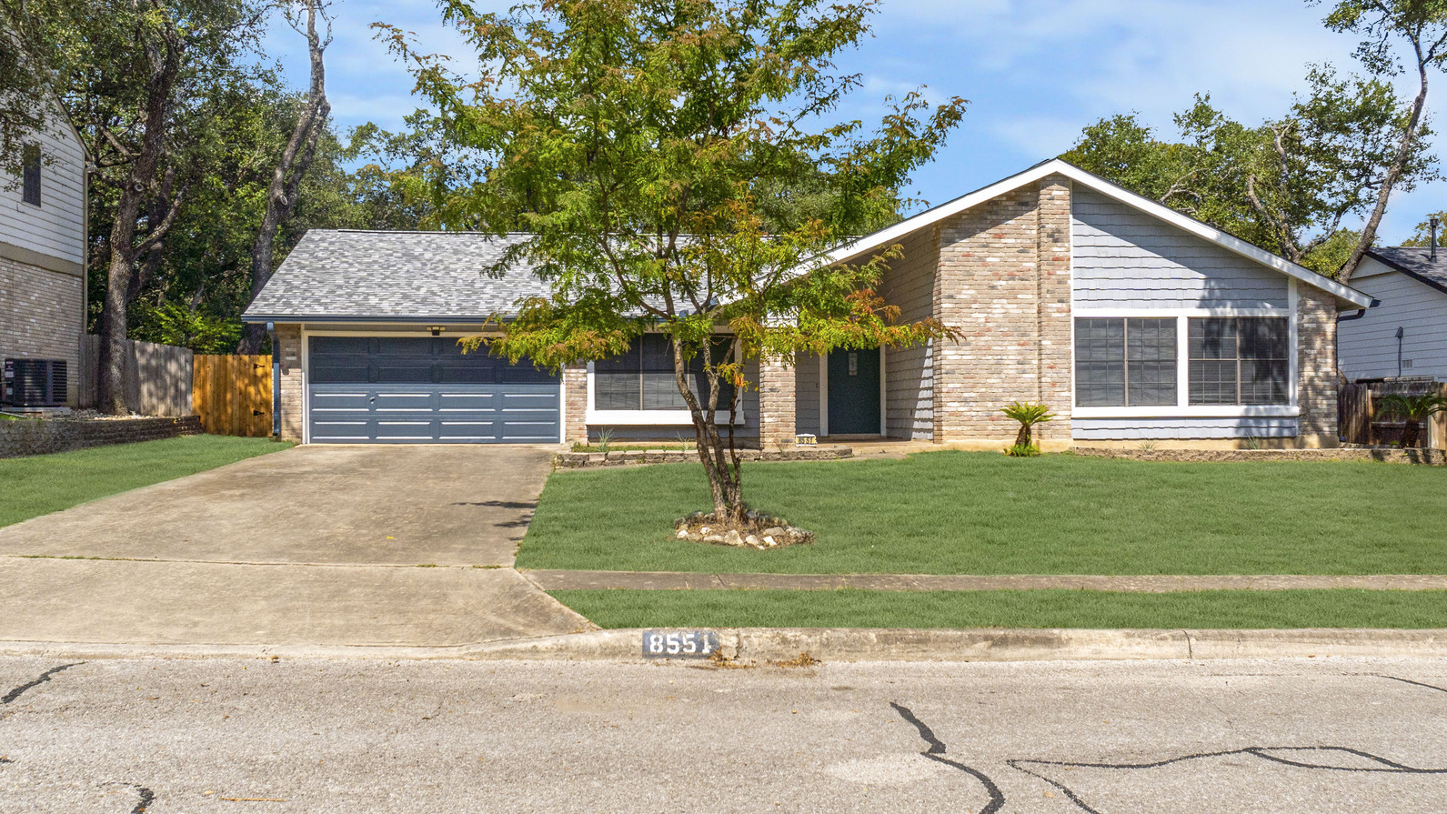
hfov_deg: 61.0
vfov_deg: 36.7
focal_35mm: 32
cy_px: 373
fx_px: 1228
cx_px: 726
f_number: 8
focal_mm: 20
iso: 200
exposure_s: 1/1250
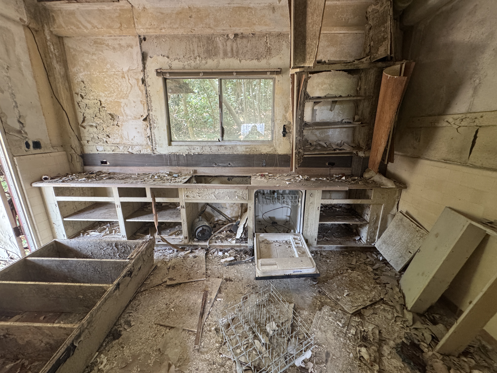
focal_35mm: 14
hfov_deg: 102.1
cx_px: 248
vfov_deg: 85.7
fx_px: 201
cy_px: 186
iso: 400
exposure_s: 1/60
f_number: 2.2
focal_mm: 2.22
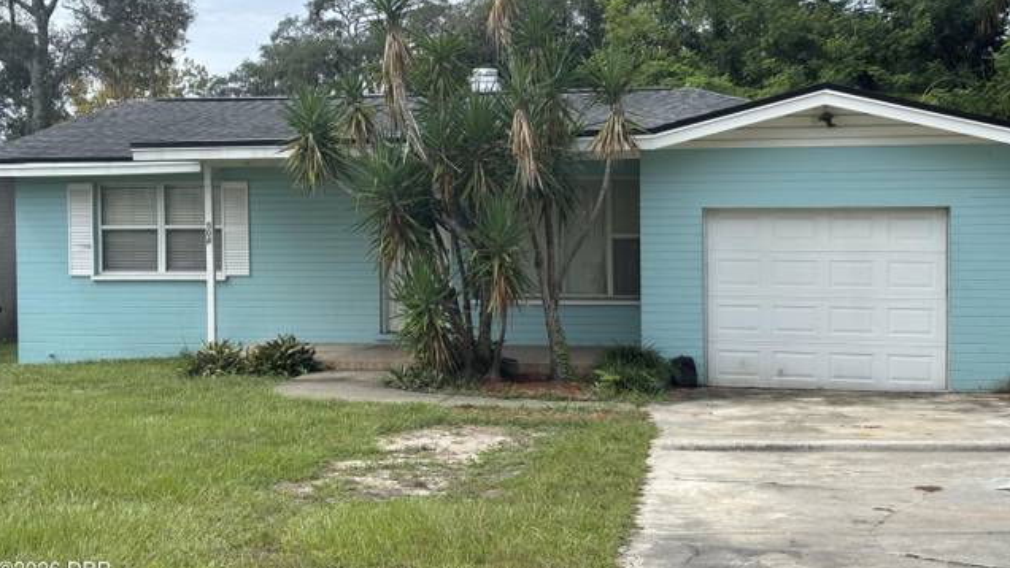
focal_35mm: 57
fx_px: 1527
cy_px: 223
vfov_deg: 21.1
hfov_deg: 36.6
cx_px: 503
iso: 32
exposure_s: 1/1876
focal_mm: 5.96
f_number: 1.6
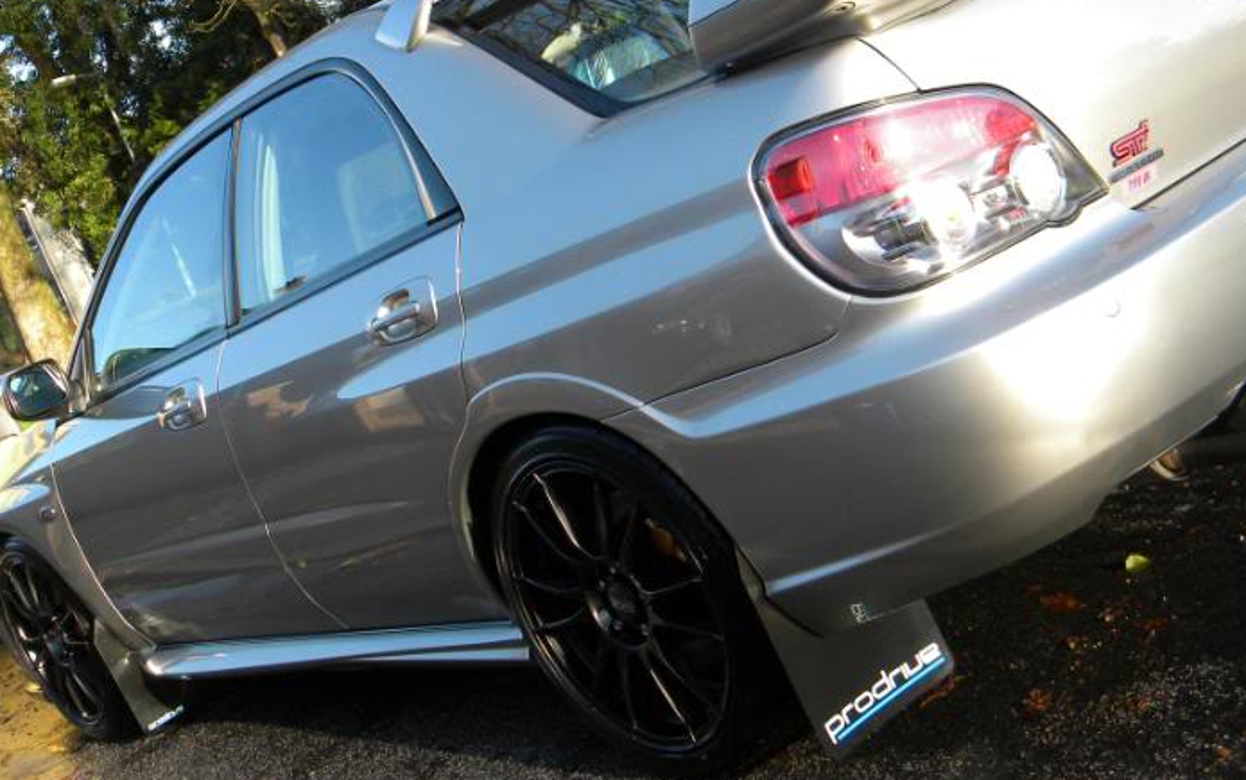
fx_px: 1699
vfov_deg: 25.8
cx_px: 653
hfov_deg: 40.3
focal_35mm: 50
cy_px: 310
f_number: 3.8
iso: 80
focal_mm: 7.3
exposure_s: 1/140
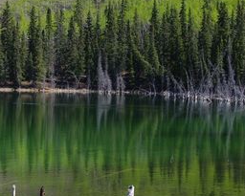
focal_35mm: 126
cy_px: 80
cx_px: 45
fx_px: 914
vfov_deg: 12.2
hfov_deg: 15.2
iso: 100
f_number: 6.7
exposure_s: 1/125
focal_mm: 29.38
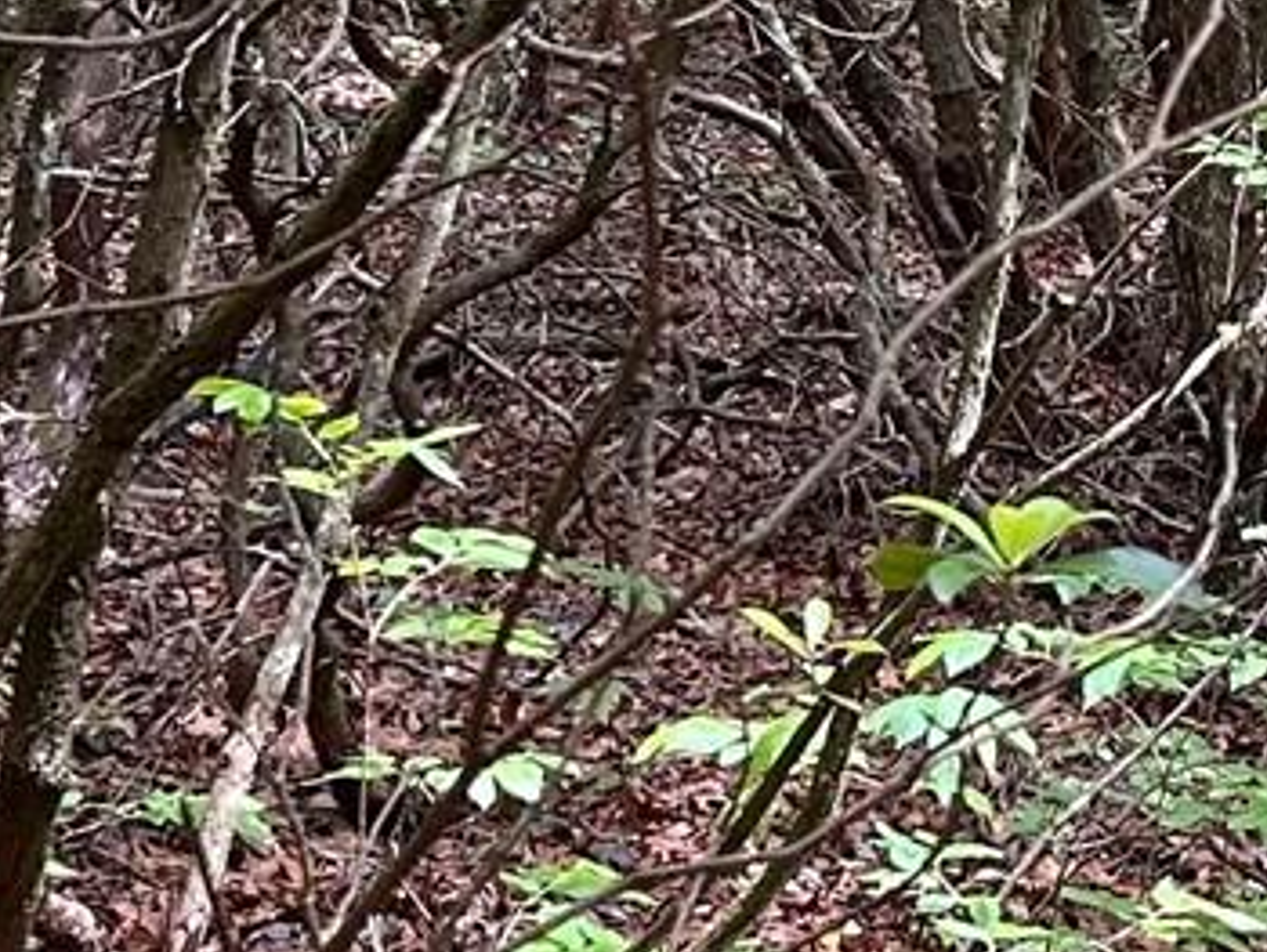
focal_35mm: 152
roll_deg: +2.0
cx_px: 1462
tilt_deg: -3.6
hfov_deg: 12.7
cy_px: 40
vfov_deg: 9.7
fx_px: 5567
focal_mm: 5.7
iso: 100
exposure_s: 1/121
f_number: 1.5
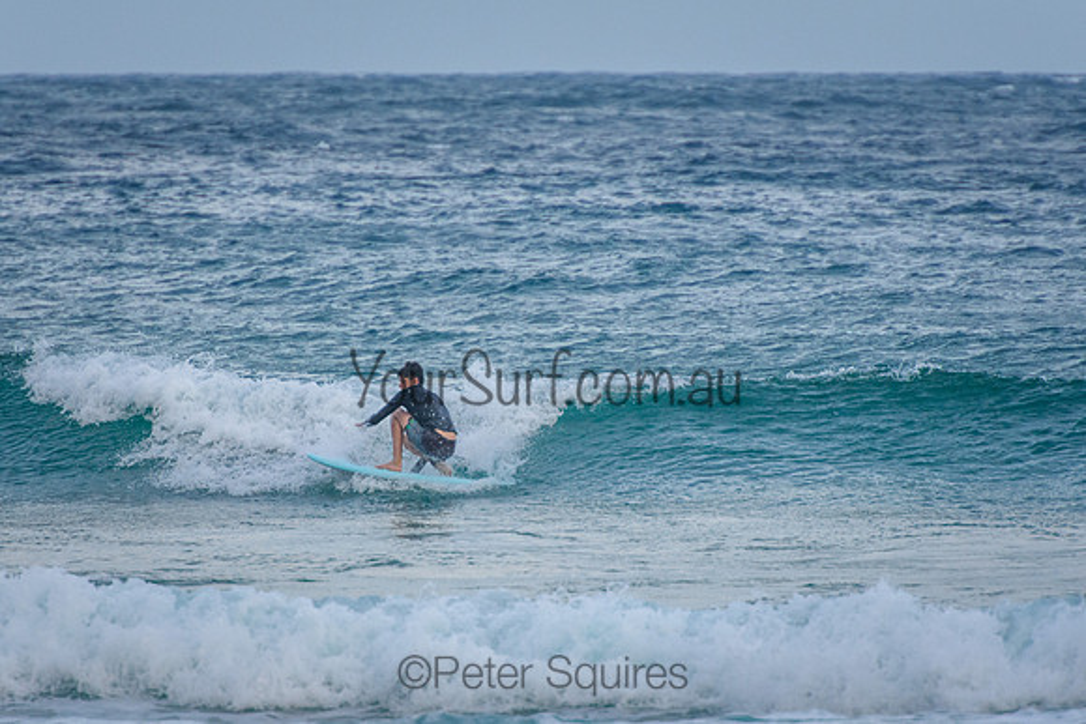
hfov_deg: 3.4
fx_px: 18549
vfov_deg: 2.2
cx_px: 543
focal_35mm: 615
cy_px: 362
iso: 800
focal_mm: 400
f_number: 5.6
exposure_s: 1/1600
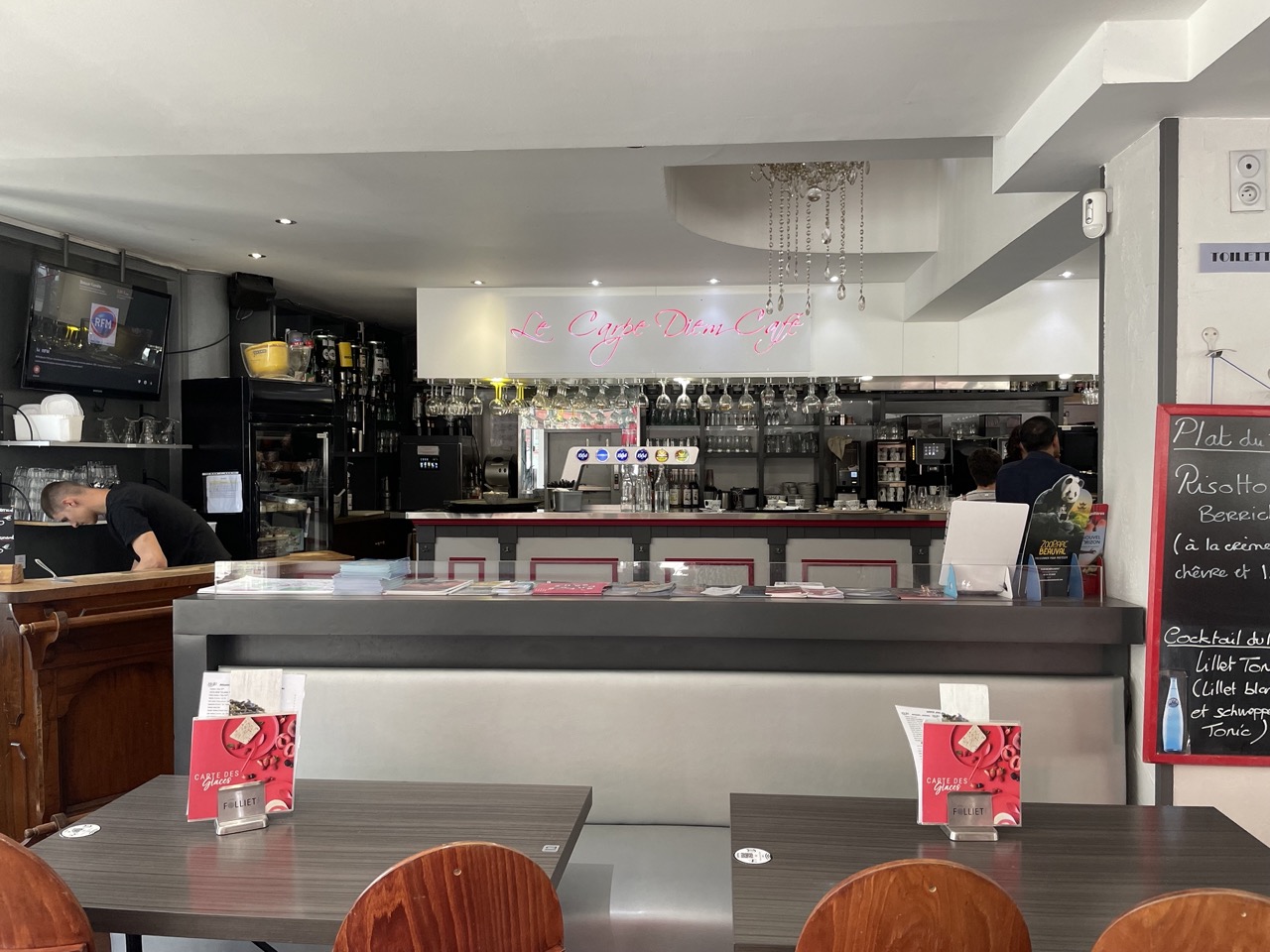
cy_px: 476
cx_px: 635
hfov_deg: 67.3
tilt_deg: -0.9
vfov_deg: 53.1
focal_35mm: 26
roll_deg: -0.2
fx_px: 954
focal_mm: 4.2
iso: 125
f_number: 1.6
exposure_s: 1/116
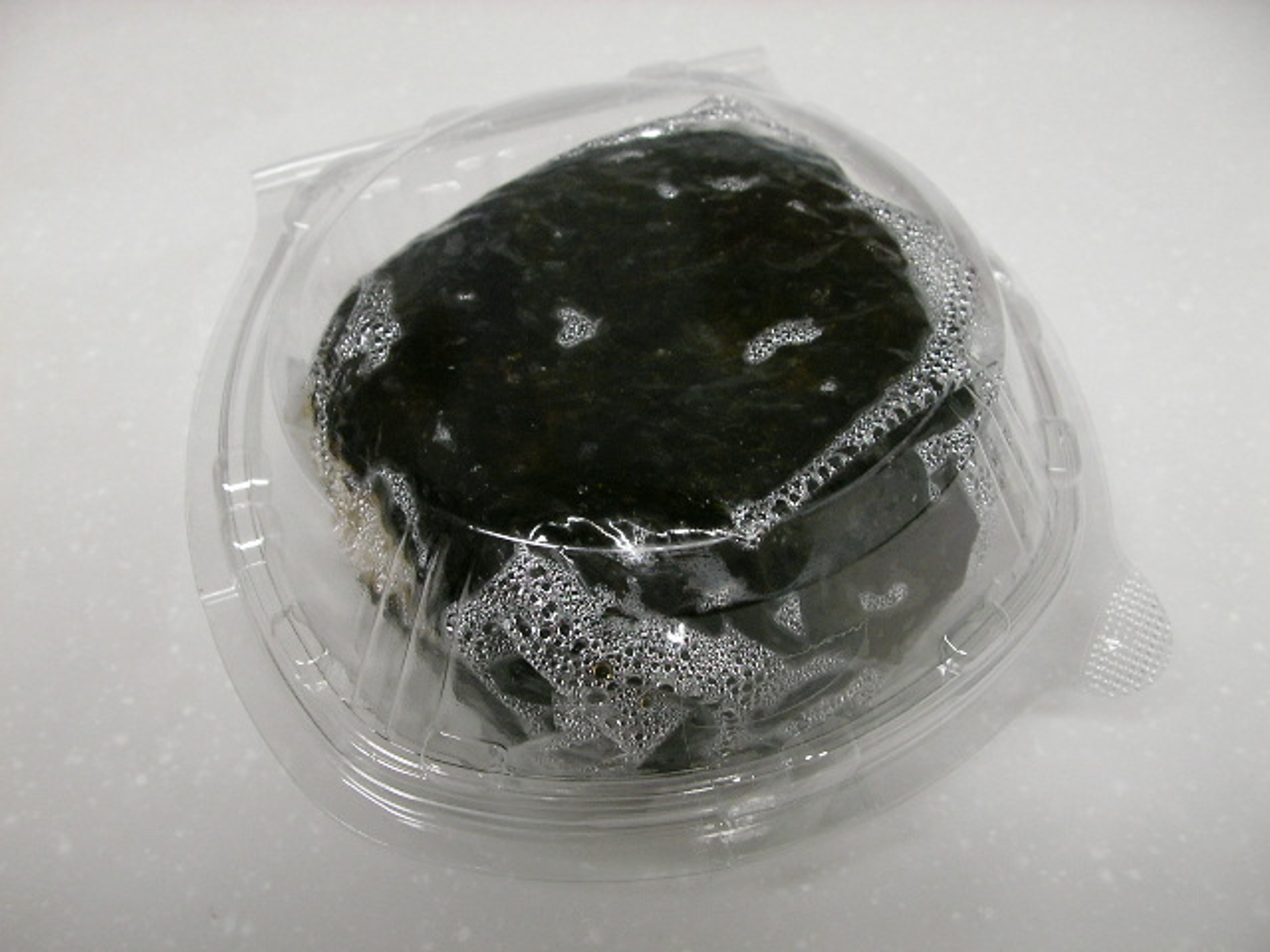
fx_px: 1394
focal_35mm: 38
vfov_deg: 37.7
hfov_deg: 49.0
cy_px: 476
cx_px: 635
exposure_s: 1/17.4
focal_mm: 5.8
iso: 100
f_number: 3.5
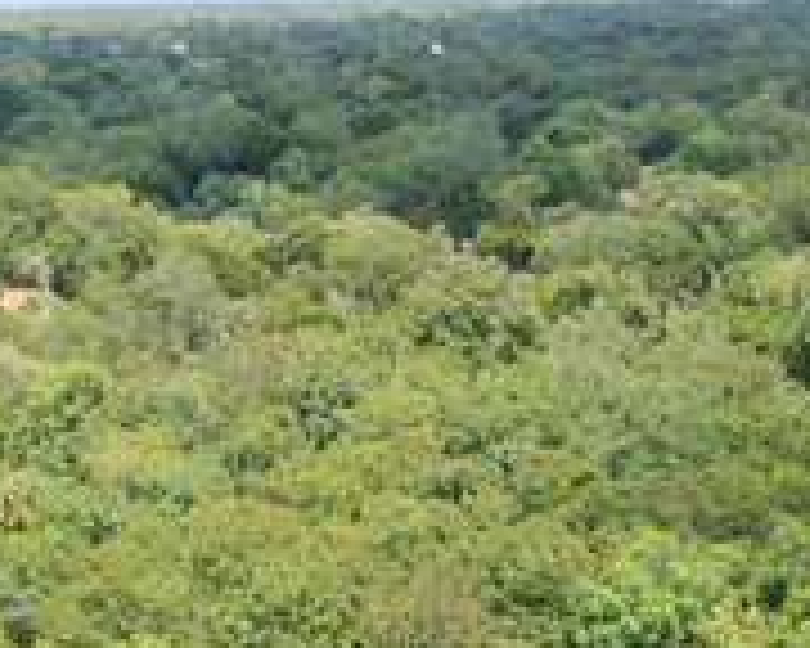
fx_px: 2493
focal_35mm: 104
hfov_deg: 18.4
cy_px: 1012
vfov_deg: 13.8
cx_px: 266
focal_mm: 4.39
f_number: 2.8
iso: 100
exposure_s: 1/640
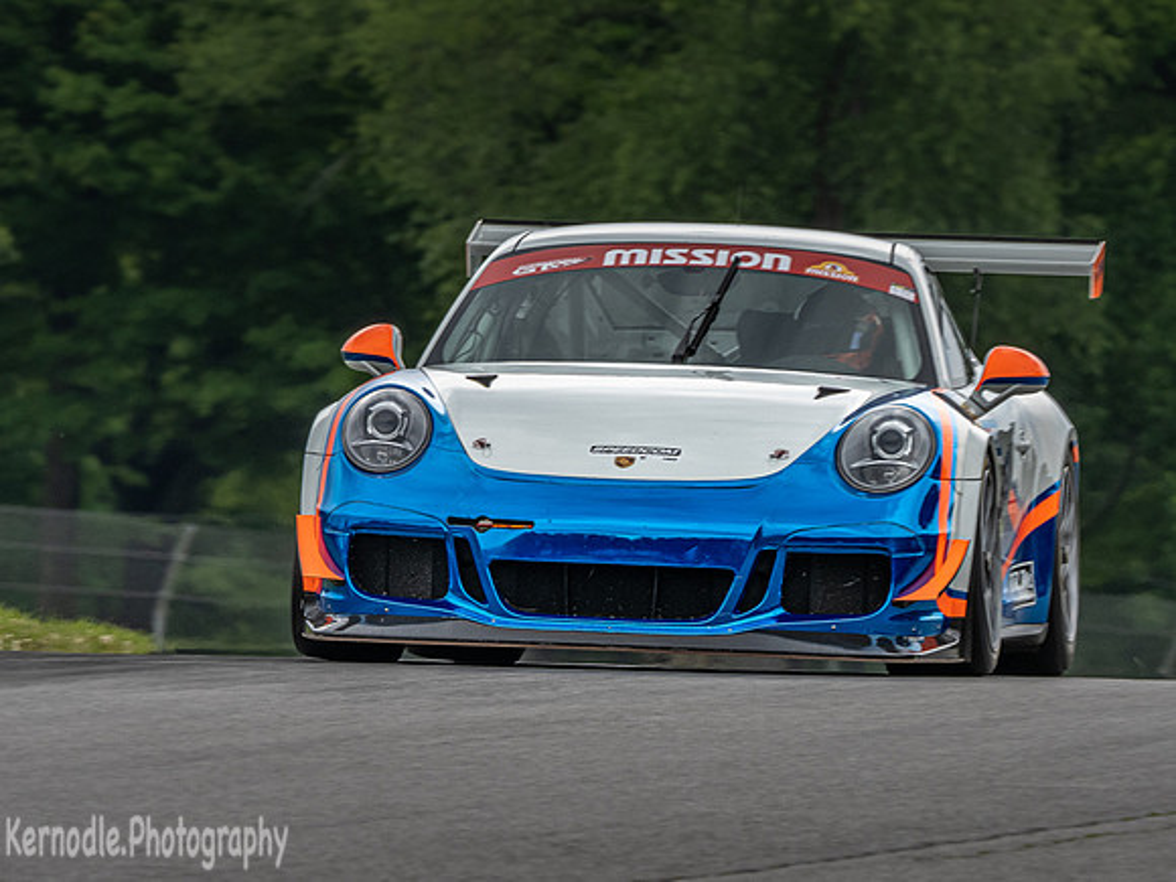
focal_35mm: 726
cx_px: 537
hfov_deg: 2.7
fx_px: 24653
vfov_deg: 2.0
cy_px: 521
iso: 320
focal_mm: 300
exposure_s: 1/200
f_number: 9
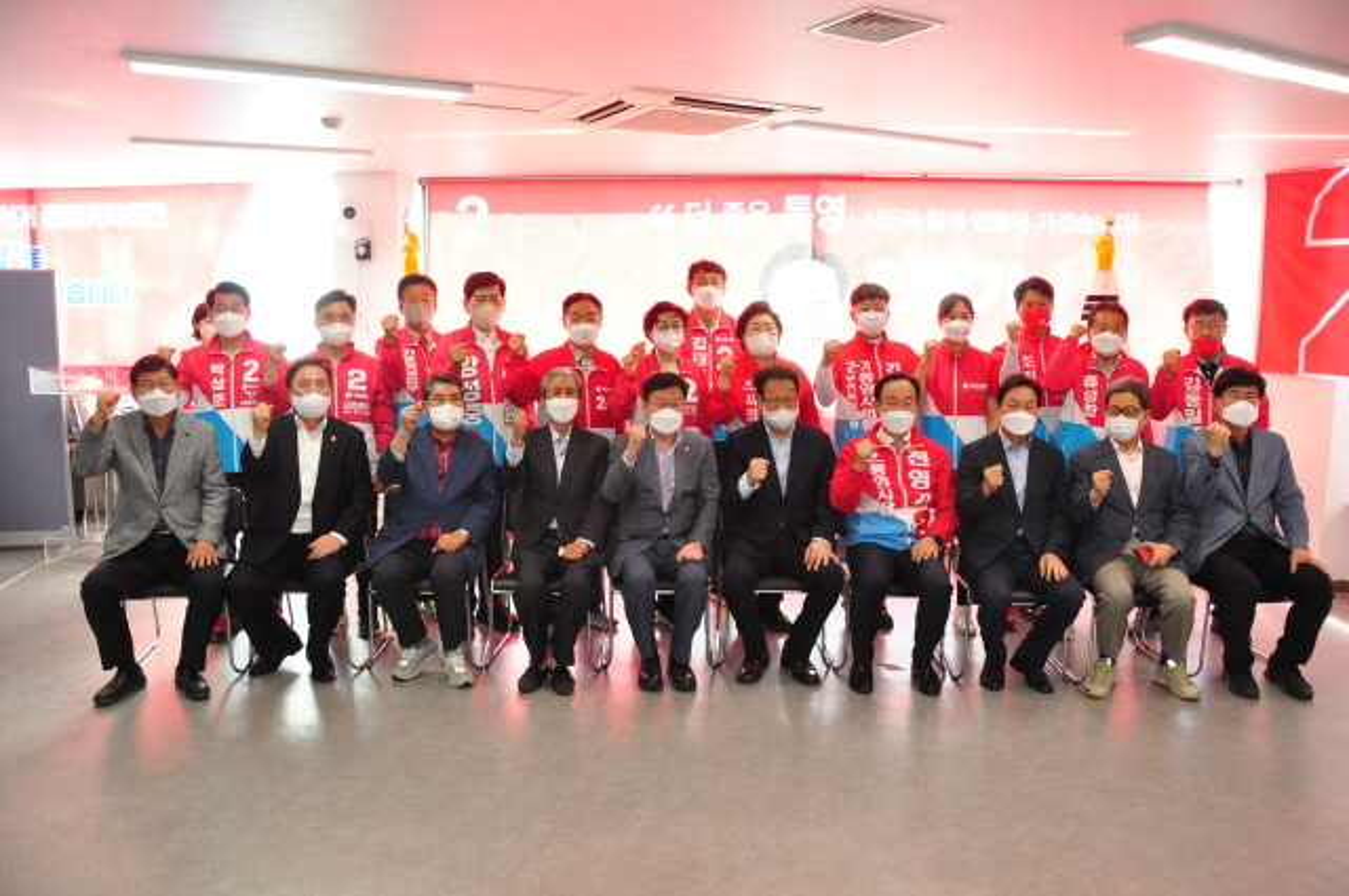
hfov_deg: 67.4
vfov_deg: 47.8
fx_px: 1010
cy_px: 448
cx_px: 674
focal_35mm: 27
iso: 2000
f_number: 4
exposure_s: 1/200
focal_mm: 18
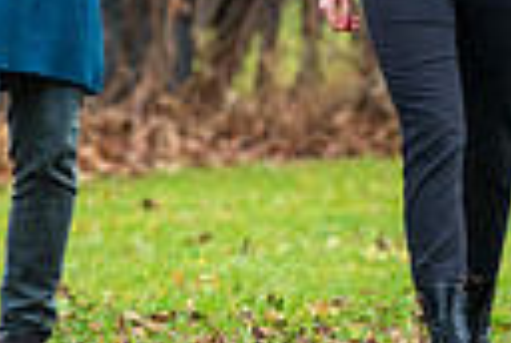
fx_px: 12862
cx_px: 495
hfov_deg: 2.3
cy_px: -50
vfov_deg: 1.5
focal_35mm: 904
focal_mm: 200
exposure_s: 1/320
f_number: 5
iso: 800
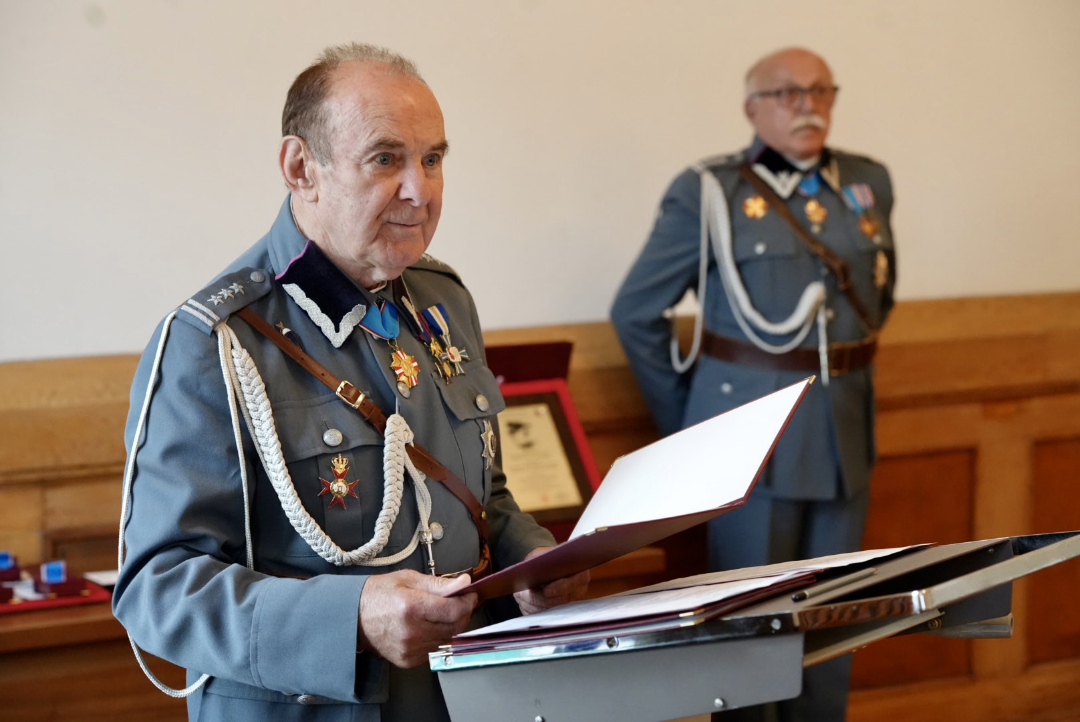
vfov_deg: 16.1
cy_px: 361
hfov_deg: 23.9
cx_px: 540
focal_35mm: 85
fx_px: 2552
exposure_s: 1/160
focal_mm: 85
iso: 6400
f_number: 4
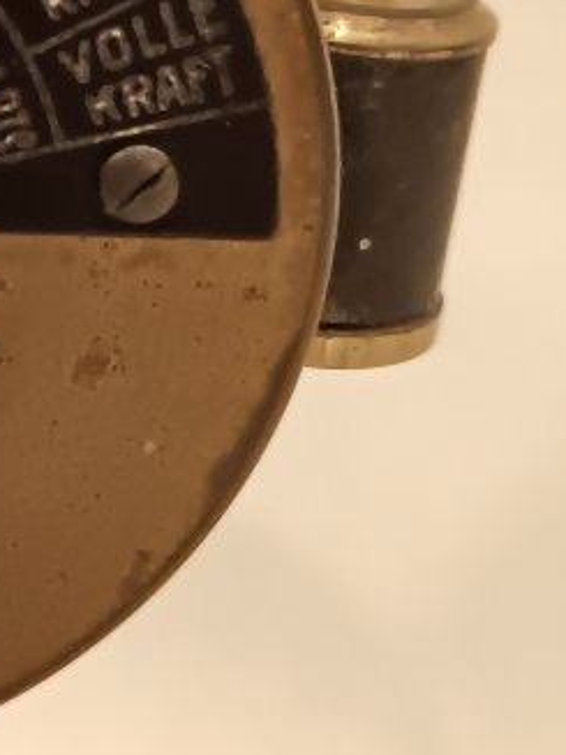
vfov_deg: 13.8
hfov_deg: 9.9
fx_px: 3120
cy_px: 199
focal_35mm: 143
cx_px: -360
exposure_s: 1/25
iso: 2328
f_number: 1.9
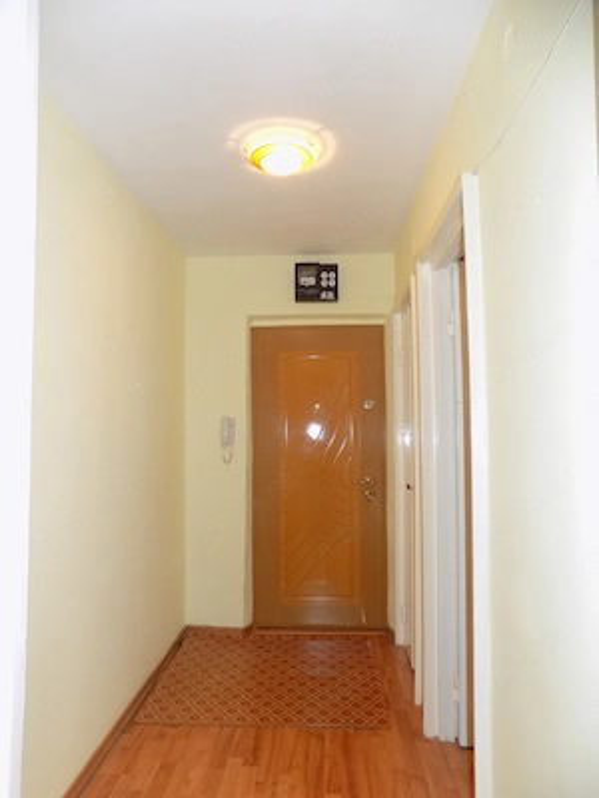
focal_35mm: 23
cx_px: 300
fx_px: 531
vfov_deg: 73.9
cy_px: 399
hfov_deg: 58.9
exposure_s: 1/30
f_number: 3.1
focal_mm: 4
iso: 200
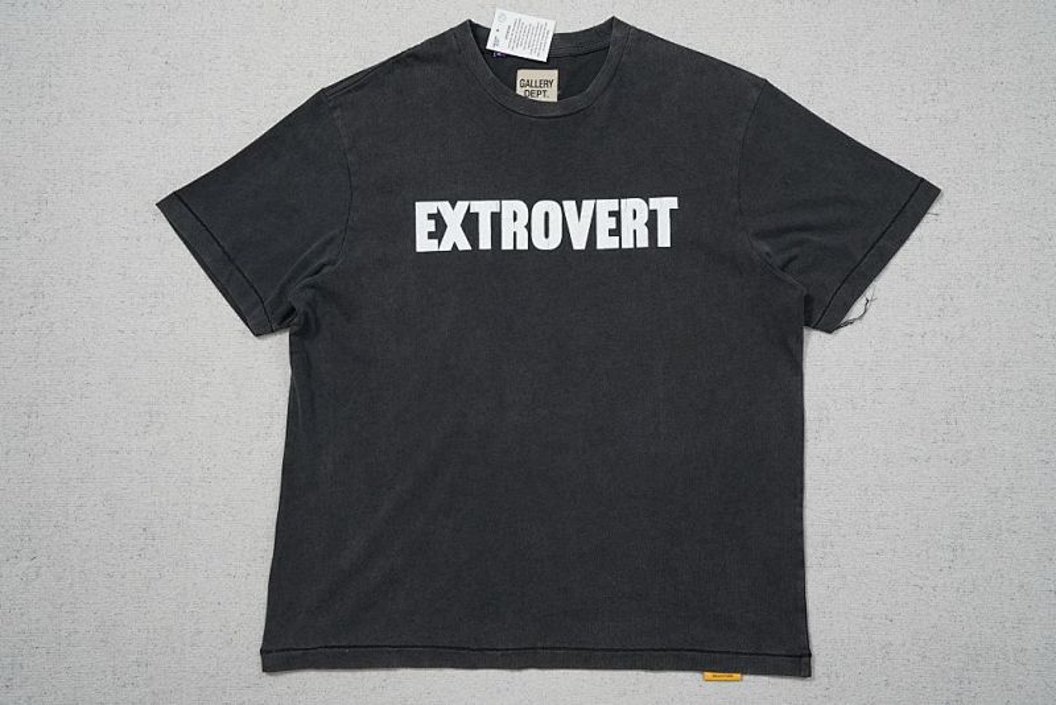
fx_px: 1027
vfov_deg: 37.9
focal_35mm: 35
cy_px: 352
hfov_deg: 54.4
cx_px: 528
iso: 1600
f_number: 10
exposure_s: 1/100
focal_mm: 35
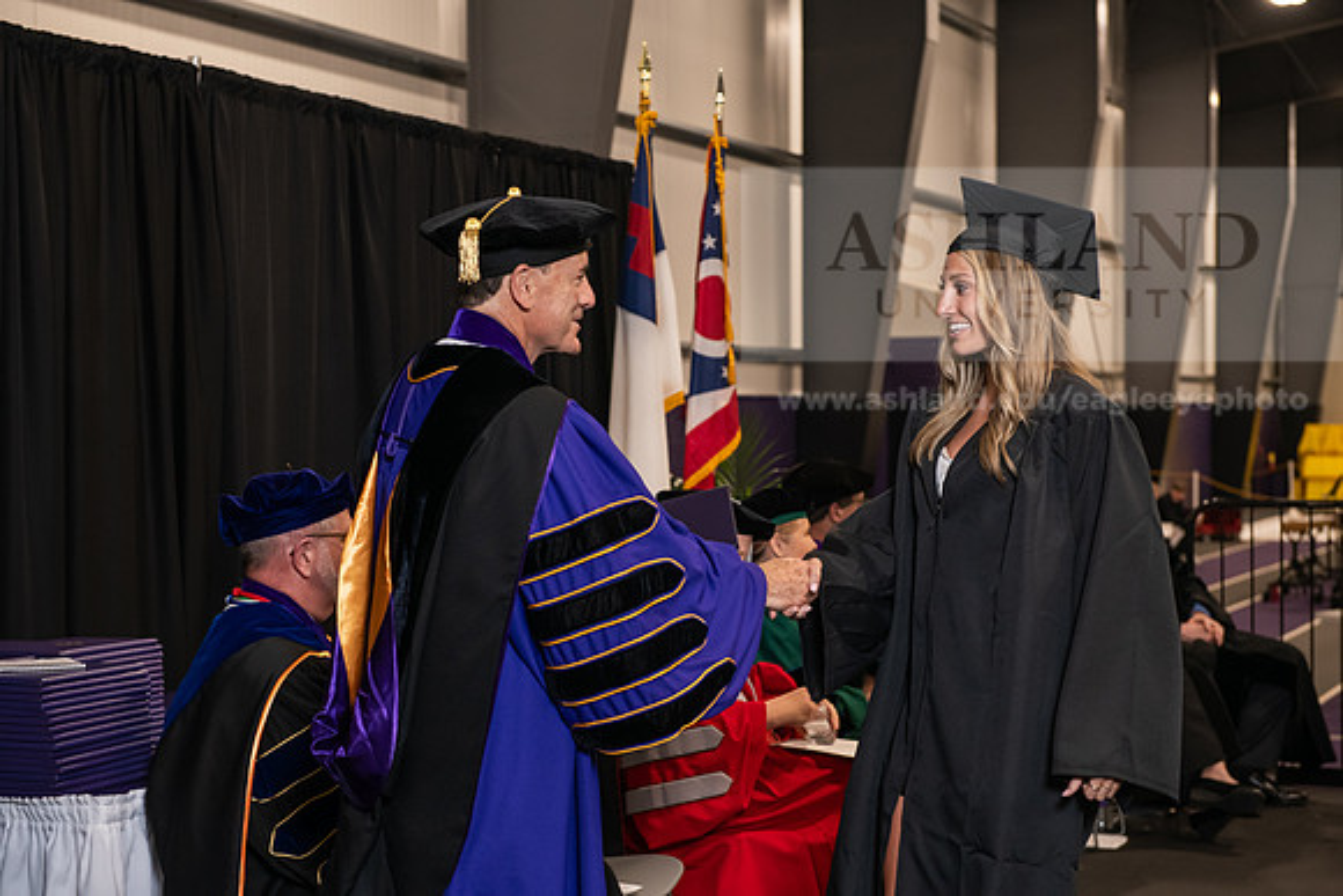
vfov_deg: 20.6
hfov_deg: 30.5
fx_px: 2463
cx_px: 672
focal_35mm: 66
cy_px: 448
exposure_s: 1/125
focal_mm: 66
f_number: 5
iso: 1600
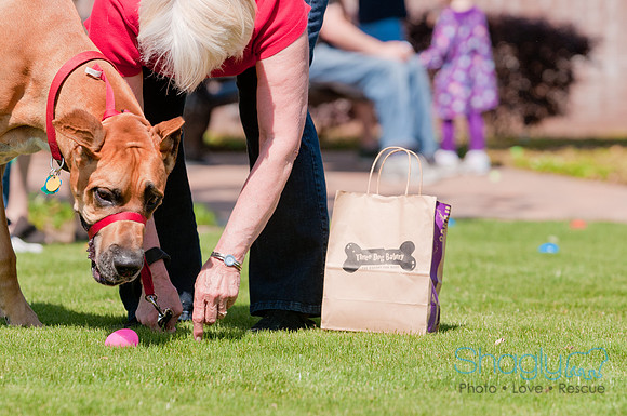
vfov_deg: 6.8
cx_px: 314
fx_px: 3522
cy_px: 208
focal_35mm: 202
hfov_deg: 10.2
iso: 200
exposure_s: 1/1250
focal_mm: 135
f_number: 5
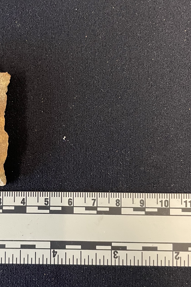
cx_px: 54
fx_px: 342
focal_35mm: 43
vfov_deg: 45.4
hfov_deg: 30.8
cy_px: 159
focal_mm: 4.2
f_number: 1.6
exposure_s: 1/35
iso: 640
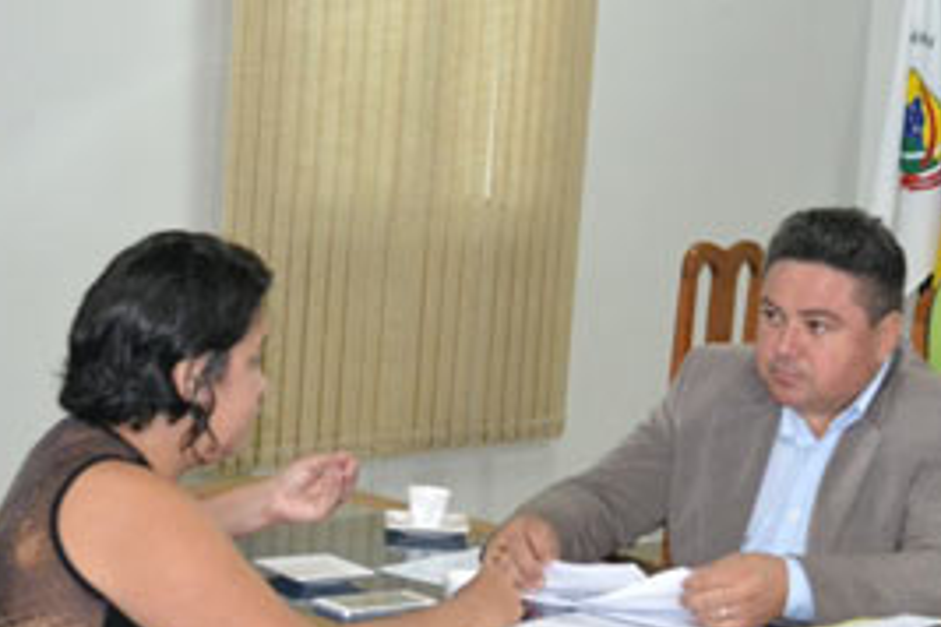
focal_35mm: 86
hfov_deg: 23.5
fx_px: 2248
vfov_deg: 15.9
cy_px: 384
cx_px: 659
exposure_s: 1/60
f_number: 5
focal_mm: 34
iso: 3200
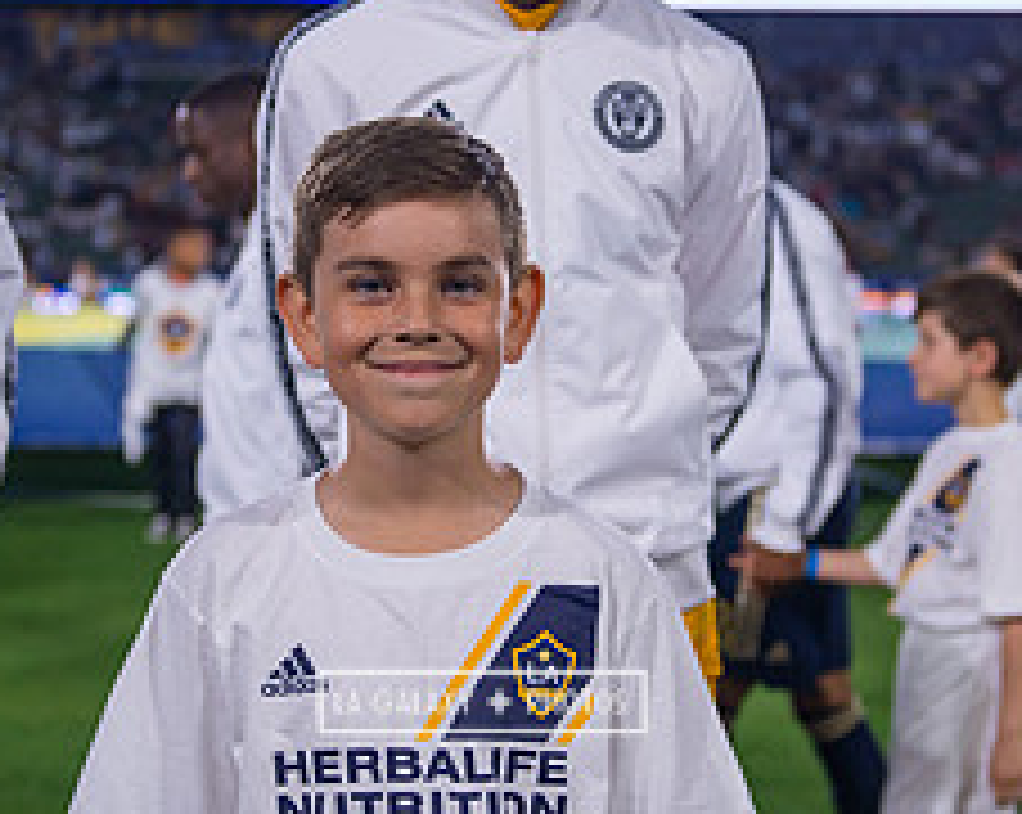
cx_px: 482
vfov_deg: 18.7
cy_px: 351
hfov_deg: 23.3
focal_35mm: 82
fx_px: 2477
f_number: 2.8
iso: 640
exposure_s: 1/1250
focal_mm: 44
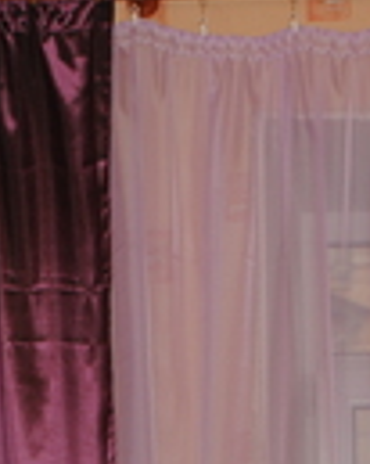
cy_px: 496
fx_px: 1617
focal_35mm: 118
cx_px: 154
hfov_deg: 13.0
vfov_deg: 15.9
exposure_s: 1/60
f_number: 4
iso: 200
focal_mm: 24
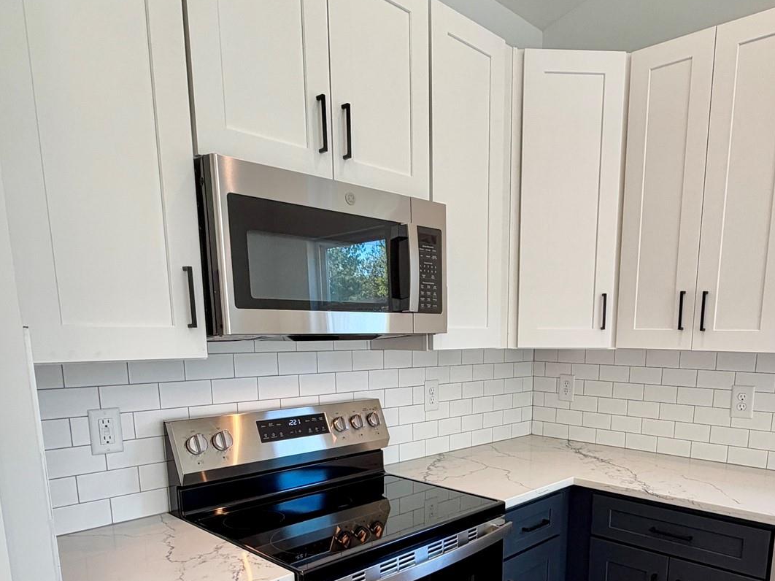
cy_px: 446
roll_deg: -1.3
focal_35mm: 27
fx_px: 604
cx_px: 466
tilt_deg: -11.1
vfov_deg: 49.0
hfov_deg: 64.7
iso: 100
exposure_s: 1/120
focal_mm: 2.22
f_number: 2.2
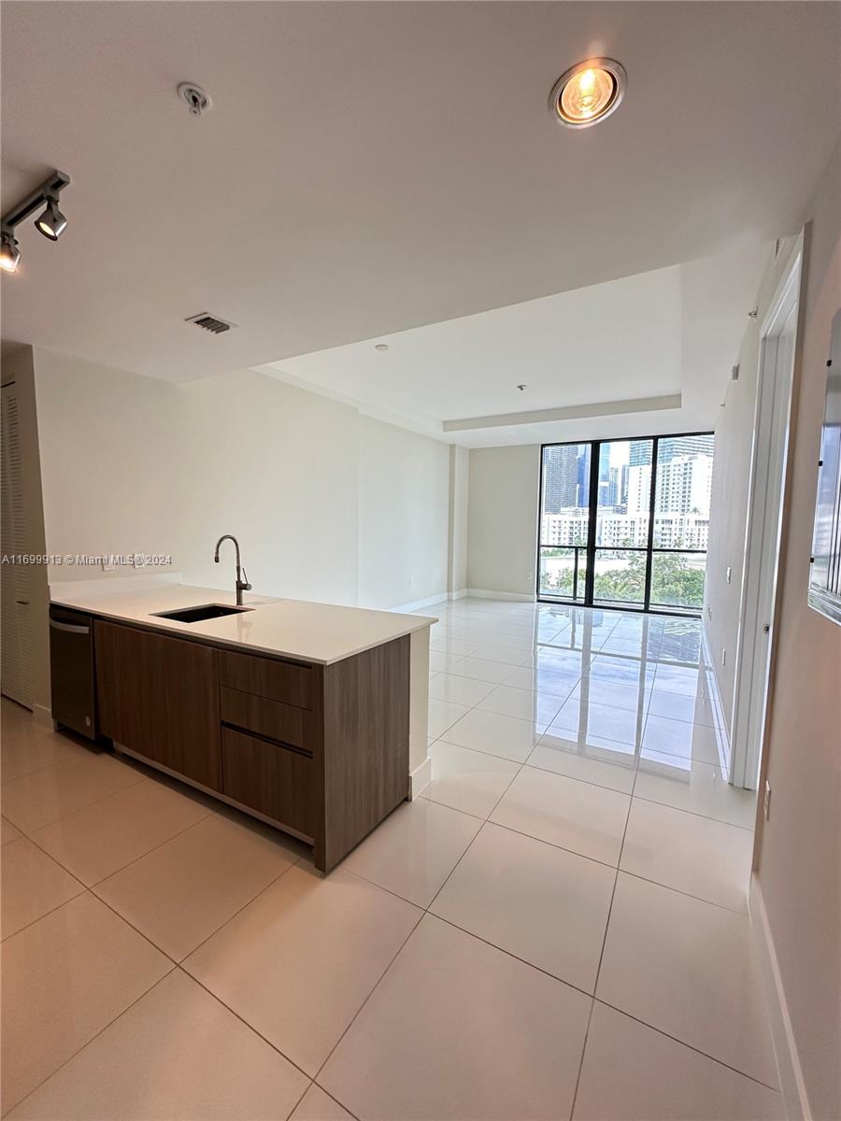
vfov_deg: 102.1
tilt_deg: -4.6
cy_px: 560
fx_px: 454
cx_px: 420
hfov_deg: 85.7
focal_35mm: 14
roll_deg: -1.0
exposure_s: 1/120
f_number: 2.2
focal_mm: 2.22
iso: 125
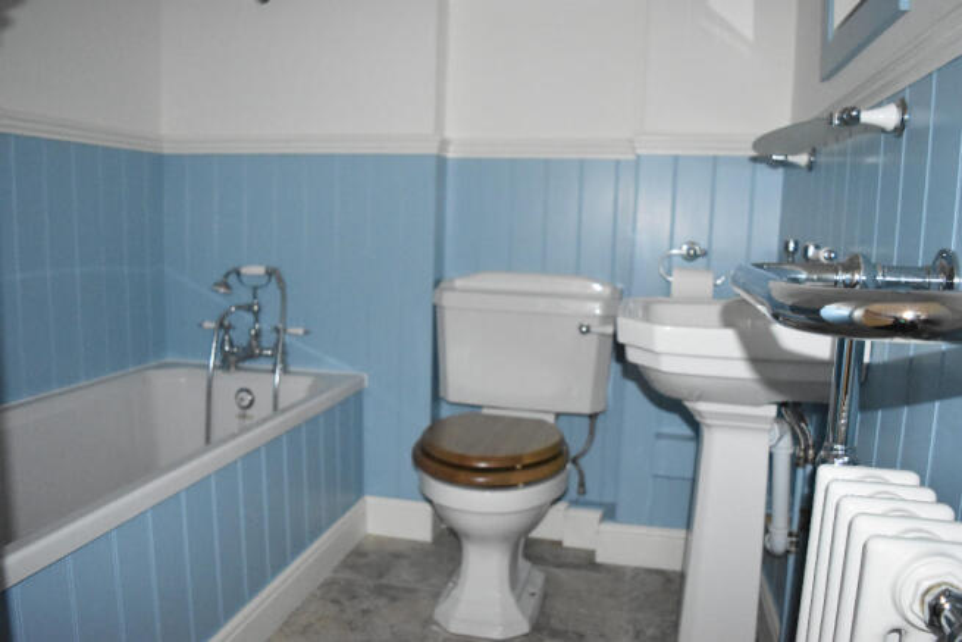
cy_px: 321
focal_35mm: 27
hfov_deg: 67.4
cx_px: 481
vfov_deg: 48.0
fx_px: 722
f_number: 3.5
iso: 3600
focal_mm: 18
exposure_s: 1/60
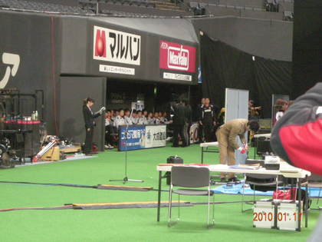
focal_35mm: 105
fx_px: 977
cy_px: 121
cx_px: 161
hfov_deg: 18.7
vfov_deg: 14.1
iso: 911
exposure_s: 1/30
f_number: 4.7
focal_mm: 17.1
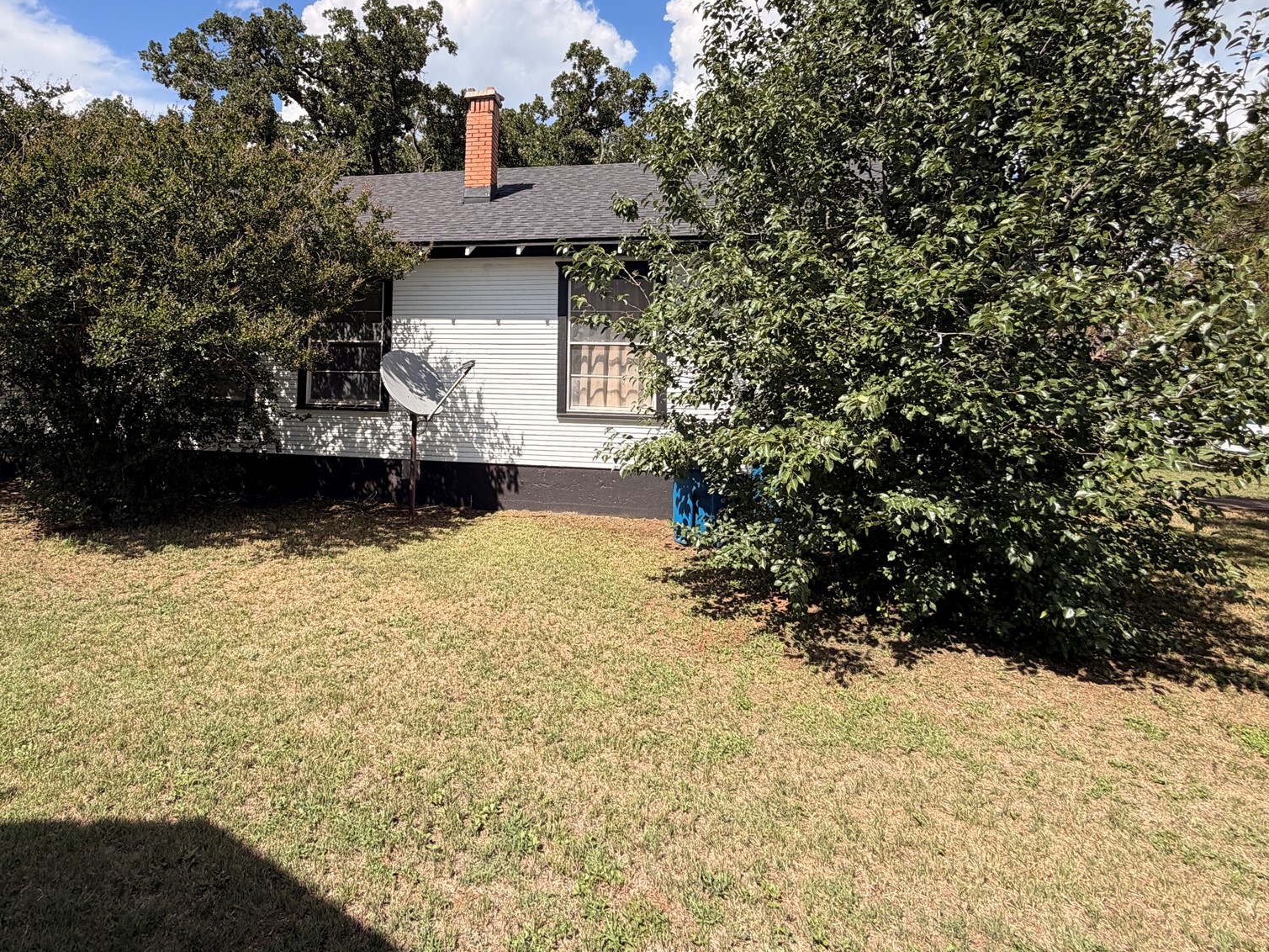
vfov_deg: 67.1
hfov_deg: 83.9
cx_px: 526
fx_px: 697
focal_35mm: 19
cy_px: 329
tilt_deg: +4.2
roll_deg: -1.2
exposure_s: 1/770
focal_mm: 2.22
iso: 32
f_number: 2.2
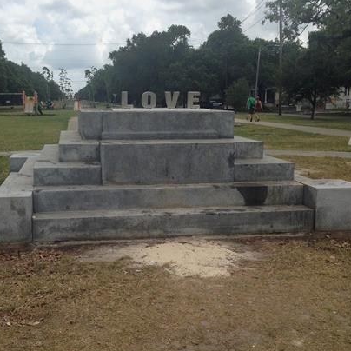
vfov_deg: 36.0
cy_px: 195
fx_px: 539
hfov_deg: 35.9
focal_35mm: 47
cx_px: 141
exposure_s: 1/1550
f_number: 2.4
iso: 50
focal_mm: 4.12
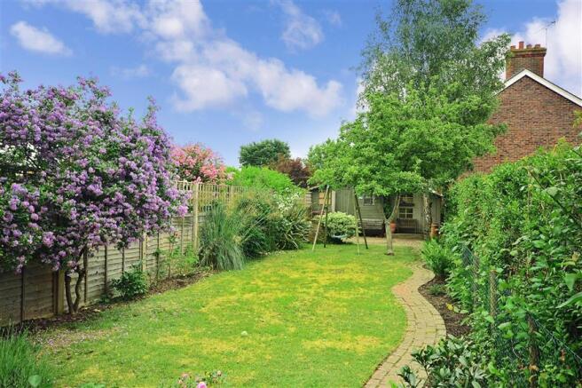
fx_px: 485
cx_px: 291
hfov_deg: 61.9
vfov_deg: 43.6
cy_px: 194
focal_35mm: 30
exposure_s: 1/50
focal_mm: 20
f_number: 7.1
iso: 200
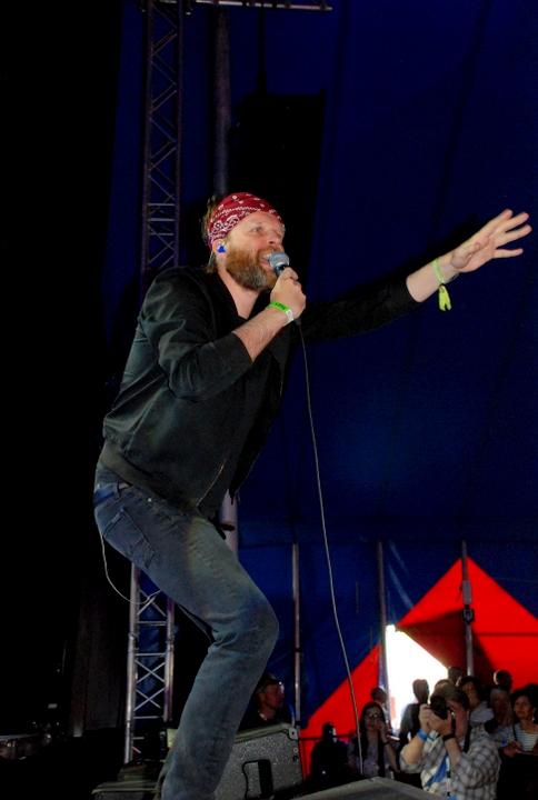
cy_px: 400
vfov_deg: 42.2
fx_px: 1036
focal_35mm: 46
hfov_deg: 29.1
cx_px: 269
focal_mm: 31
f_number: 5.6
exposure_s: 1/60
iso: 1250
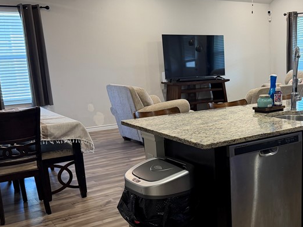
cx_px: 246
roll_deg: +0.9
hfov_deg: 38.8
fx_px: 411
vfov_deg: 30.7
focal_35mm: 47
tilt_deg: -13.5
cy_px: 147
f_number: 1.78
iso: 200
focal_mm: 6.76
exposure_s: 1/60
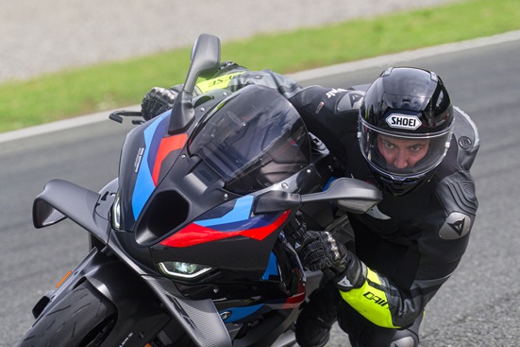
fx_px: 5010
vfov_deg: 4.0
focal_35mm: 347
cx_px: 243
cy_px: 209
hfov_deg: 5.9
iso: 500
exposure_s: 1/2000
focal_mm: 239
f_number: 5
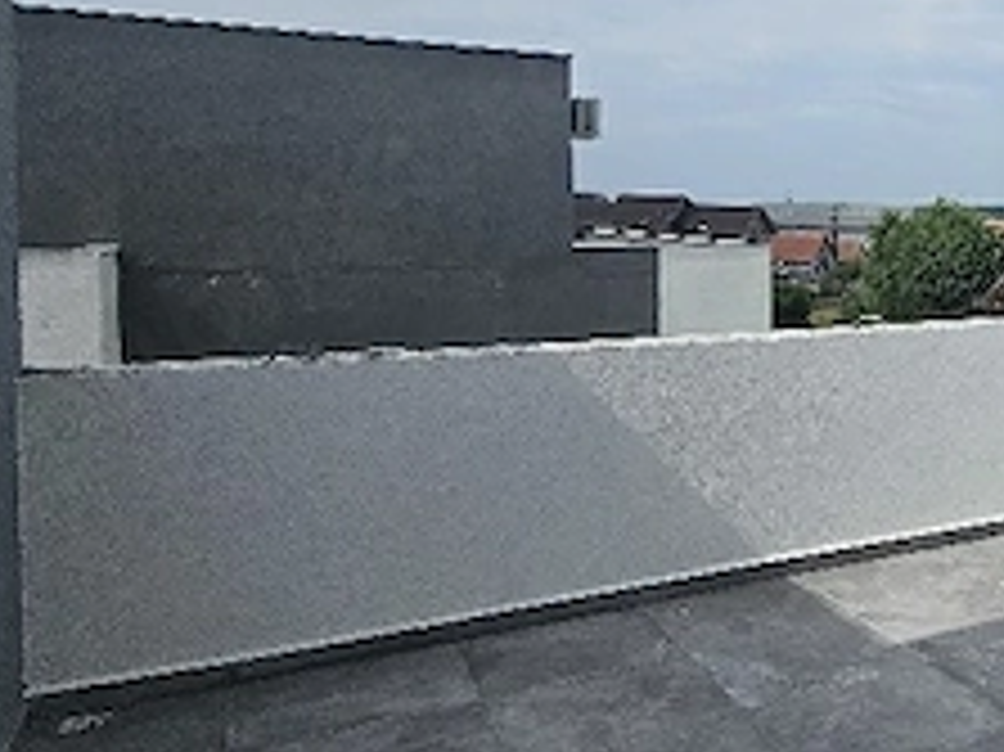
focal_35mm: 35
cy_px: 270
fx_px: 1015
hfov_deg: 39.3
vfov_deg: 40.3
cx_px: 1184
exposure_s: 1/5000
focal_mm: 2.2
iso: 50
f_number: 2.2
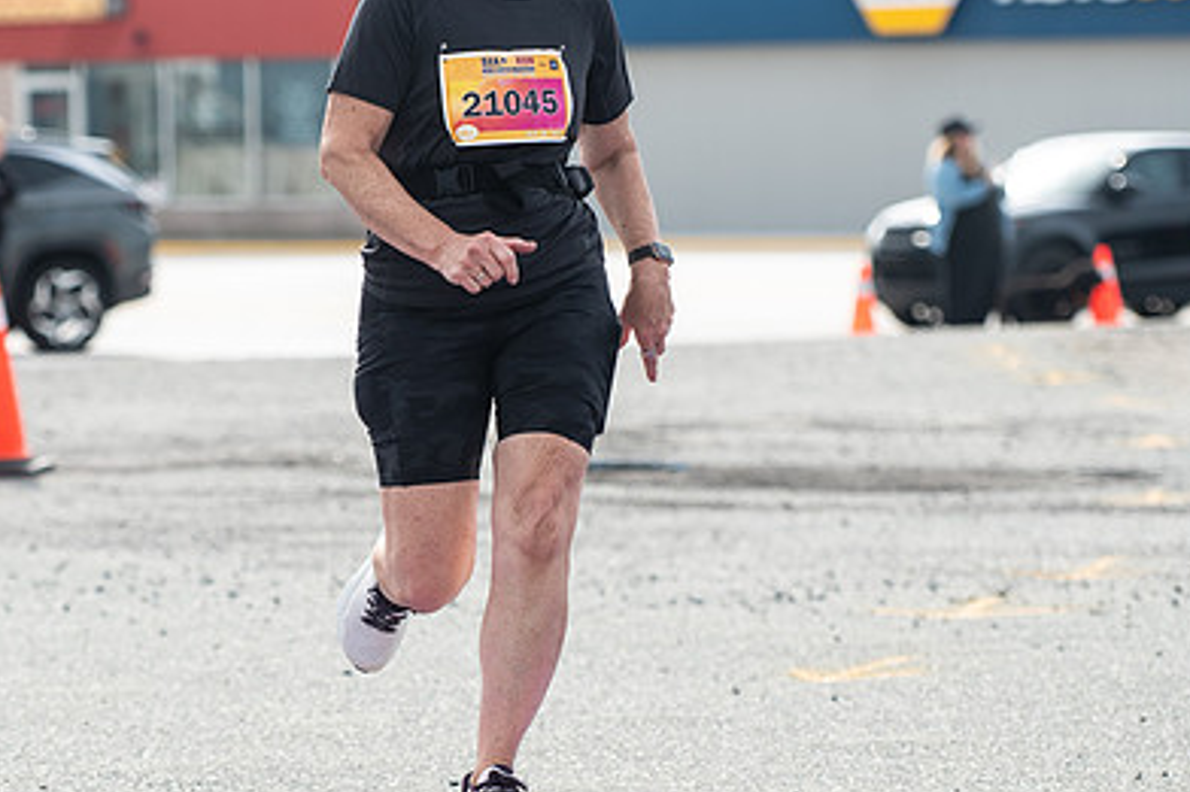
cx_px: 440
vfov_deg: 6.2
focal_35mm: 221
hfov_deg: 9.3
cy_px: 431
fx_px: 7302
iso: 250
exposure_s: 1/1600
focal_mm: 116
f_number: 4.5
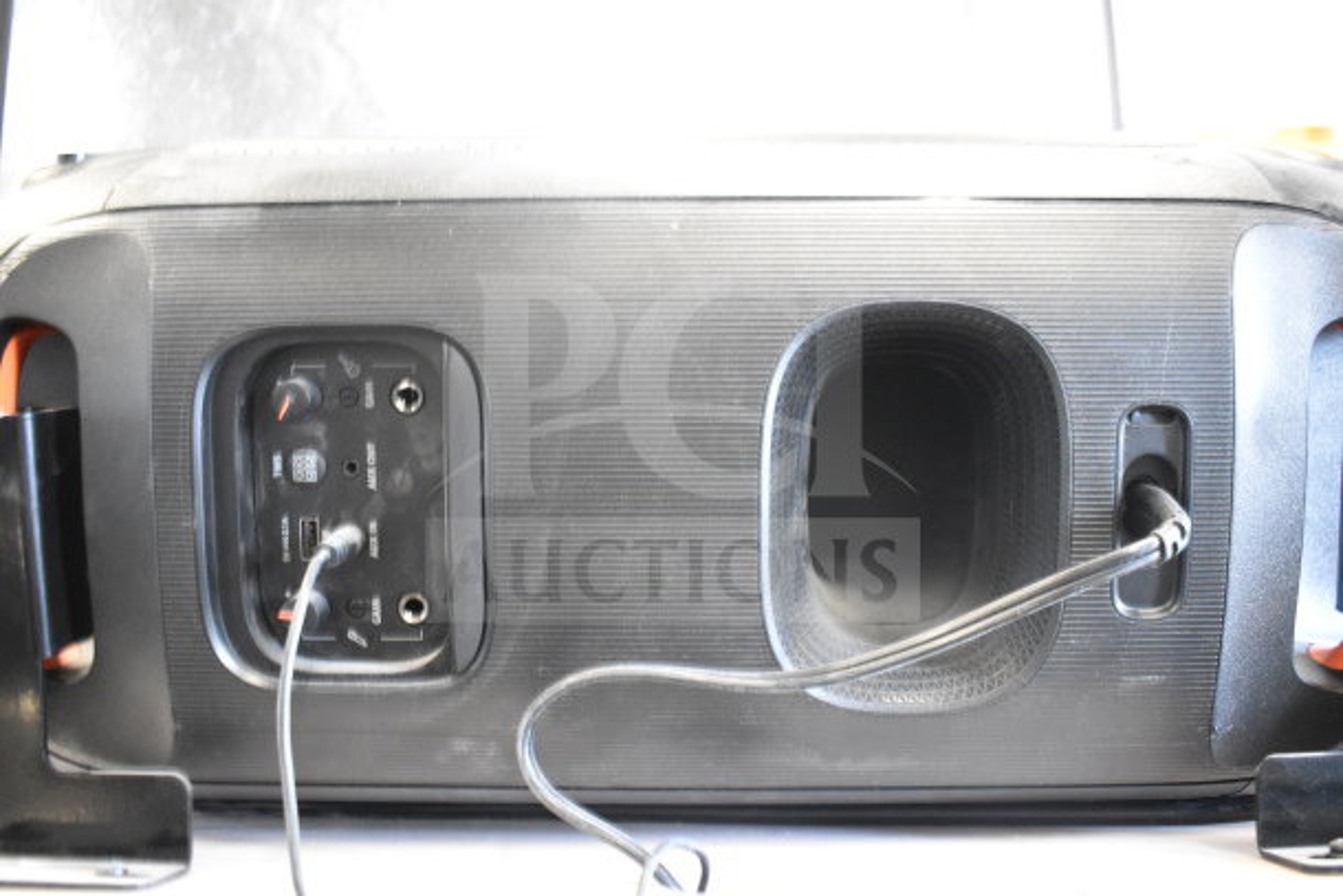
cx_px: 672
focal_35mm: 32
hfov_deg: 59.5
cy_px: 448
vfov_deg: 41.7
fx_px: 1175
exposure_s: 1/30
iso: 5000
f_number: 3.8
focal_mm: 21
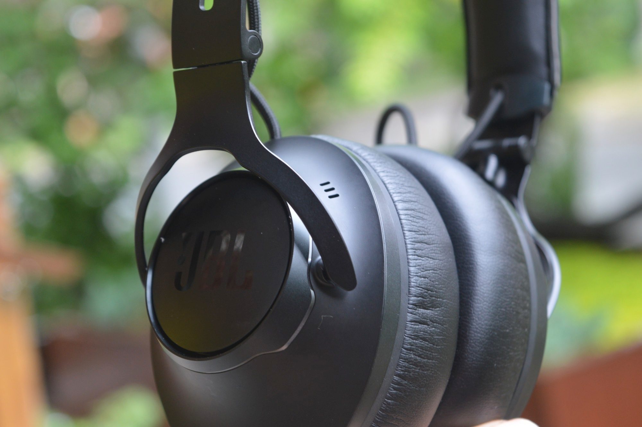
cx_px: 321
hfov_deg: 24.6
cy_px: 214
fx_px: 1470
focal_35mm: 82
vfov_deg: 16.5
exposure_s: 1/25
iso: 400
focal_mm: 55
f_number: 5.6
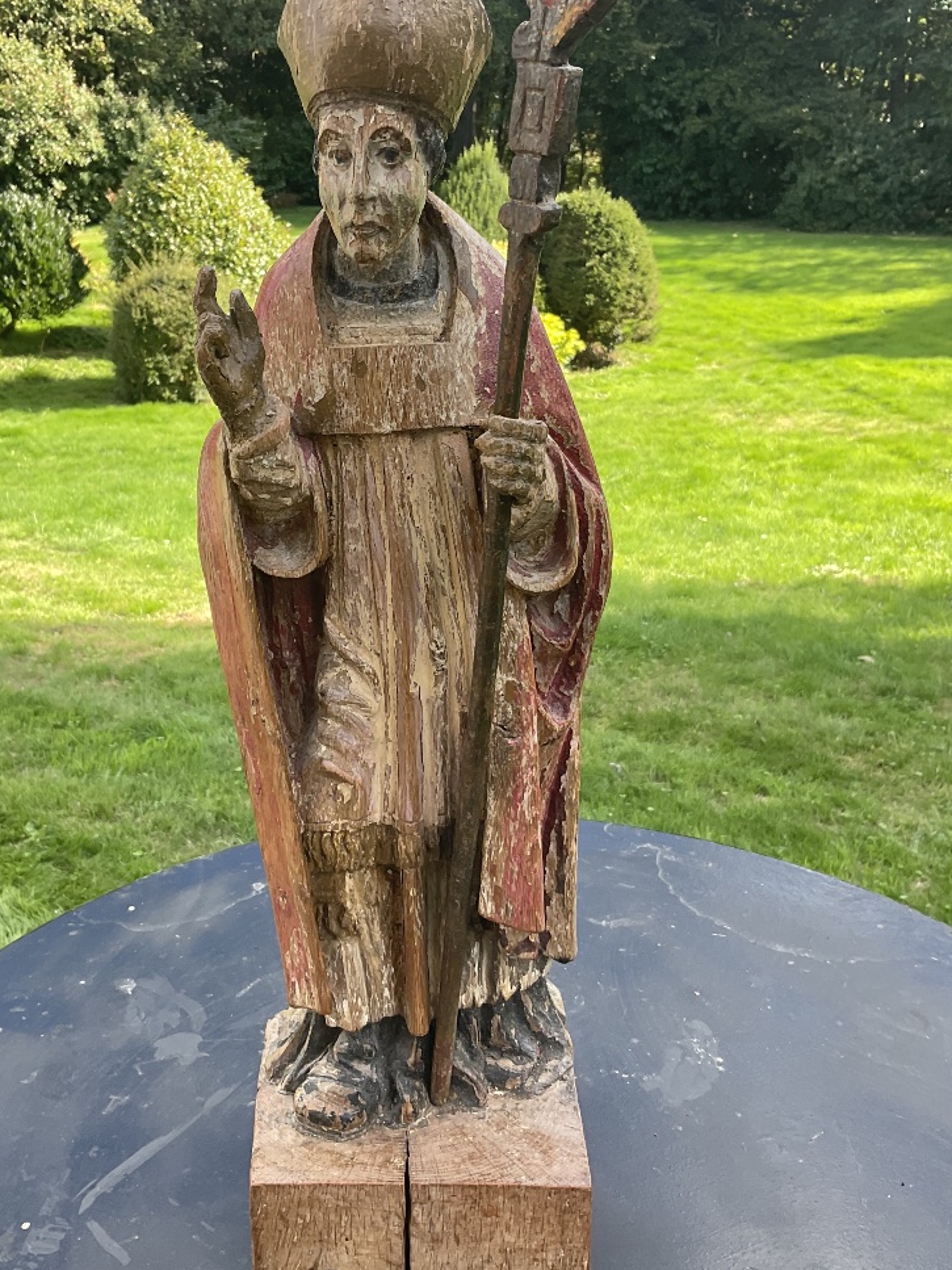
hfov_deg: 39.6
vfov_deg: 51.2
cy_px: 558
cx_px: 419
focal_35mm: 36
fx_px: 1320
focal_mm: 3
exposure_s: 1/225
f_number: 1.8
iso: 16
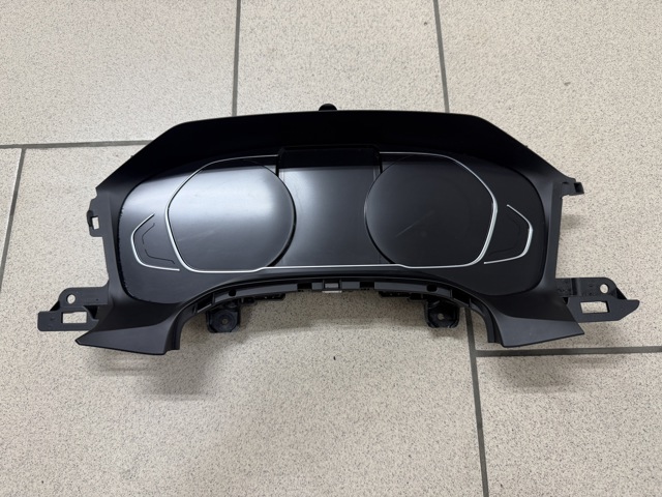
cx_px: 331
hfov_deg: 71.6
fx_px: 459
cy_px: 248
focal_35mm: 24
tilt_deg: -72.9
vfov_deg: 56.8
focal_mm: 6.76
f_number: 1.78
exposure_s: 1/121
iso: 160
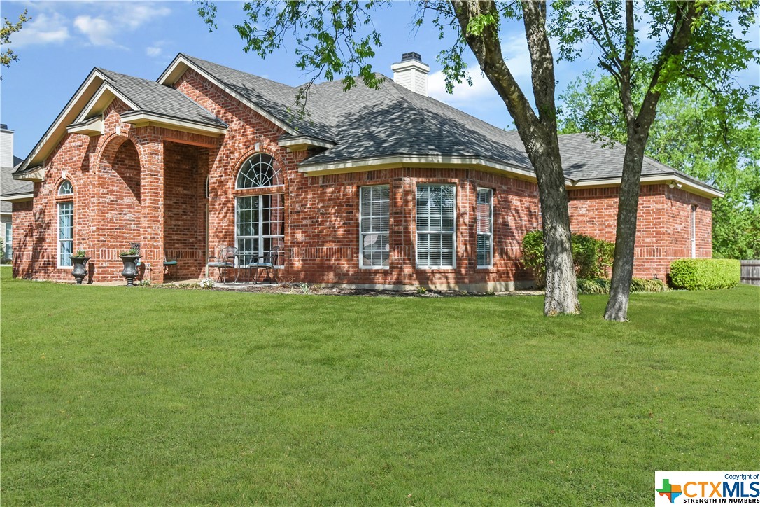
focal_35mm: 30
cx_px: 380
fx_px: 633
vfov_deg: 43.6
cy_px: 254
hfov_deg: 61.9
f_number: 8
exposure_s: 1/160
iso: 100
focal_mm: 20
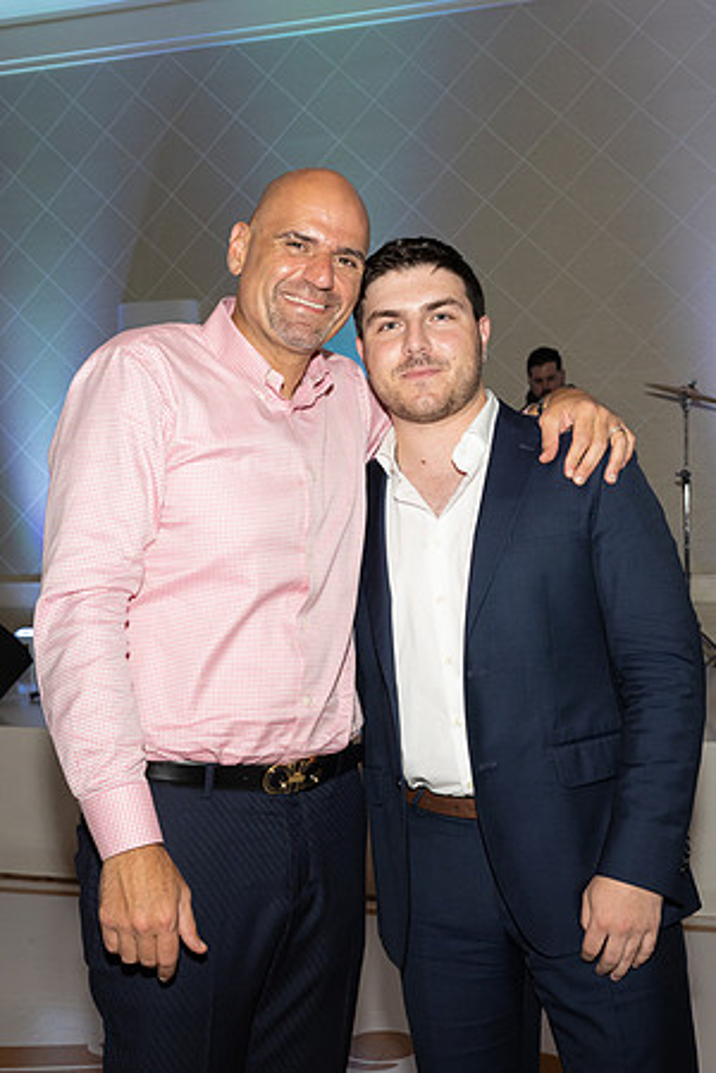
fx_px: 1275
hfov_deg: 31.4
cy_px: 536
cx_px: 350
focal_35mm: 43
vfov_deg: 45.7
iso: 800
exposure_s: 1/100
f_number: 5.6
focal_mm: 28.5
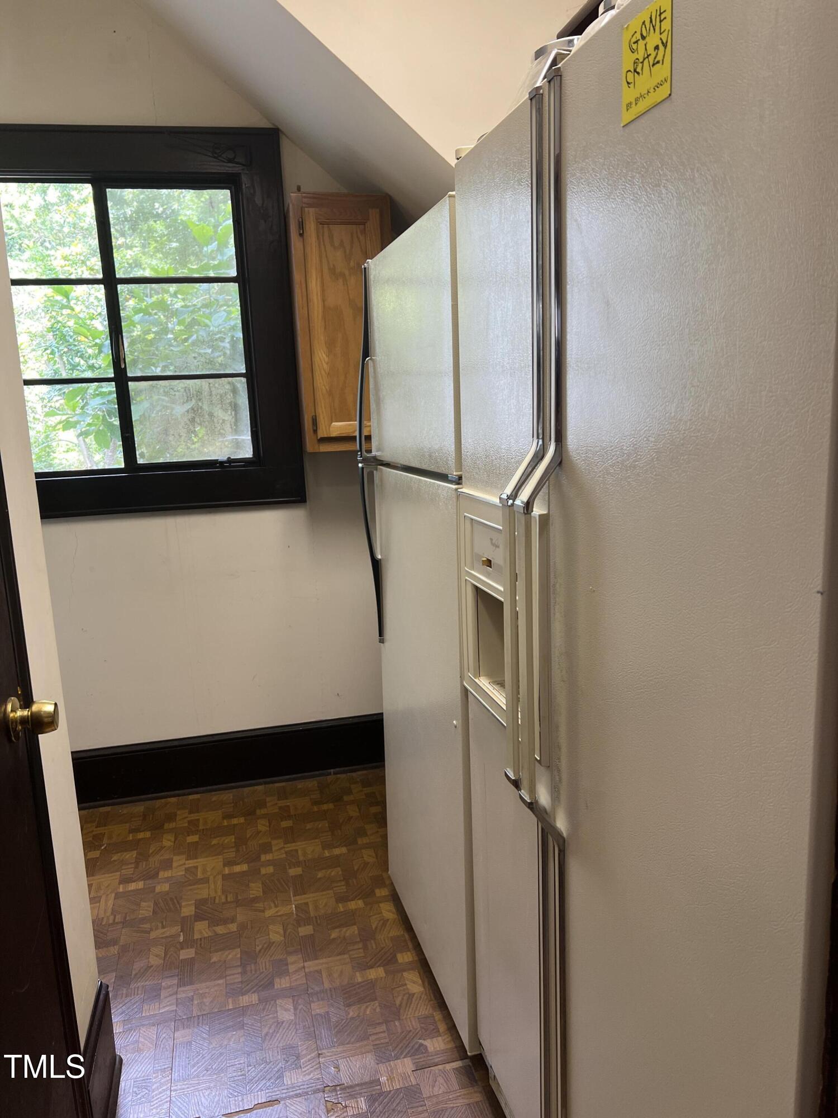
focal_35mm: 26
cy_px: 559
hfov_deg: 53.1
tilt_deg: -11.3
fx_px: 839
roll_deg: +2.2
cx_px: 419
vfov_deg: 67.3
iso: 80
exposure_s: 1/60
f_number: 1.5
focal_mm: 5.7
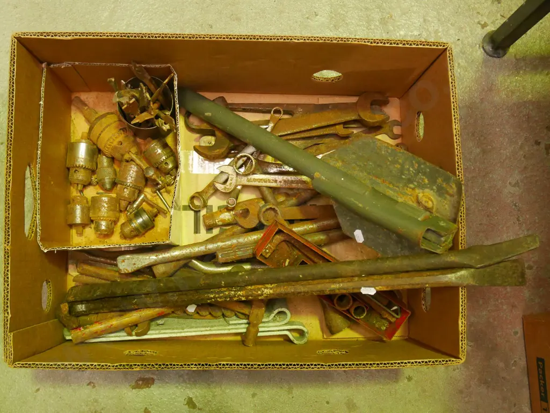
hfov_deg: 46.8
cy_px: 206
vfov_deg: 36.0
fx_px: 636
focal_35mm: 40
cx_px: 275
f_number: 4.6
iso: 3200
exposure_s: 1/80
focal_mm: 20
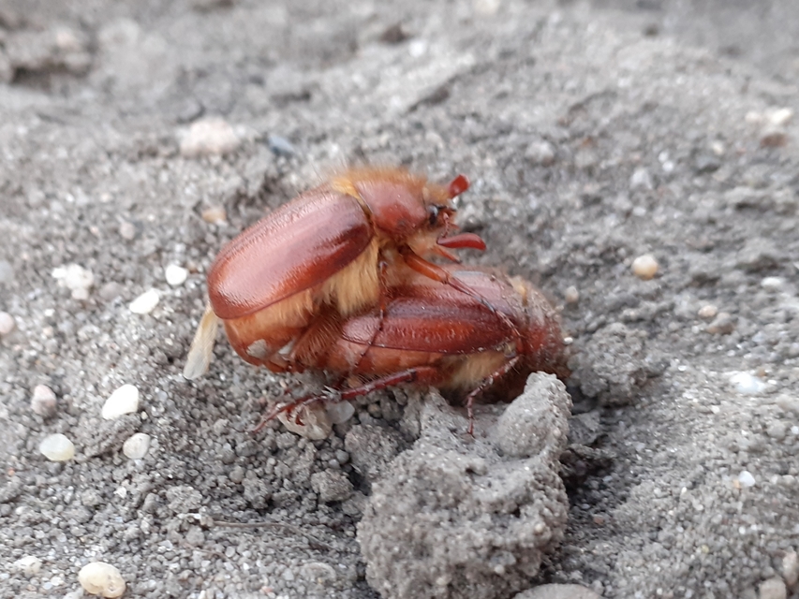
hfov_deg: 65.3
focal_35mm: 27
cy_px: 300
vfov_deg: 51.4
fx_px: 623
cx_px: 400
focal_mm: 3.6
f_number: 1.9
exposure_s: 1/50
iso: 160
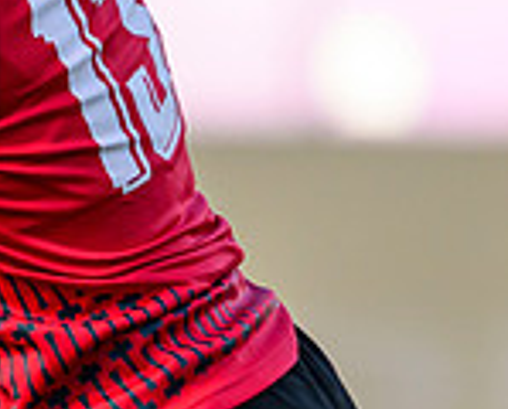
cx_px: -323
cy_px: 318
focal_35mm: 3276
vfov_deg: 0.5
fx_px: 49383
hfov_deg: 0.6
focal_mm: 560
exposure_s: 1/1600
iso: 800
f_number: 4
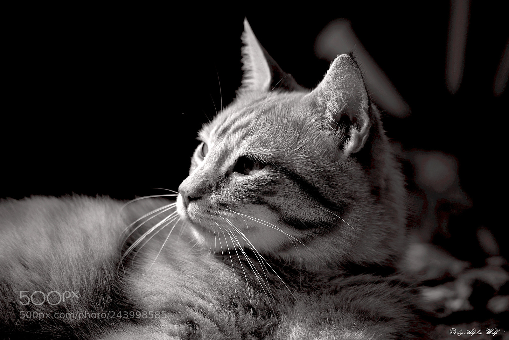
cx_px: 254
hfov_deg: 10.8
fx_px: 2687
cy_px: 170
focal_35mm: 190
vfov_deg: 7.2
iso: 200
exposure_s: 1/400
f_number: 7.1
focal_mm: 190
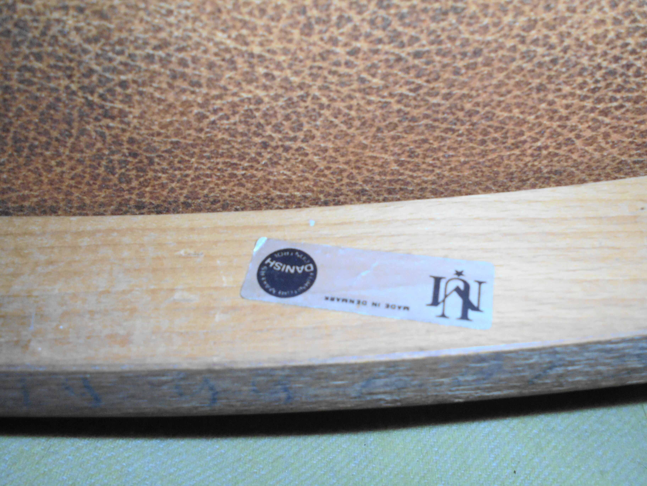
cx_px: 324
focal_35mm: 34
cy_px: 243
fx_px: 635
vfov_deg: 41.8
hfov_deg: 54.0
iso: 200
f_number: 12.5
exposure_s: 1/40
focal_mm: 6.1
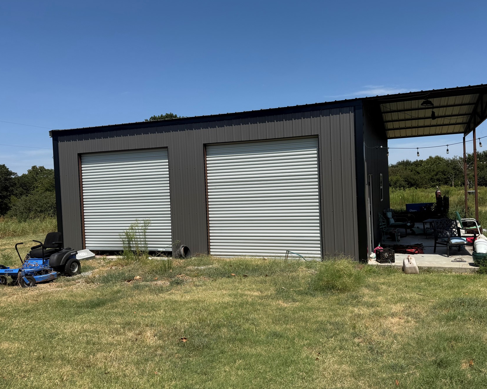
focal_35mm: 27
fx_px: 389
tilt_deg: -0.4
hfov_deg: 63.9
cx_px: 273
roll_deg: +2.5
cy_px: 193
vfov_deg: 53.2
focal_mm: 6.76
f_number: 1.78
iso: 80
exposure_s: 1/6711
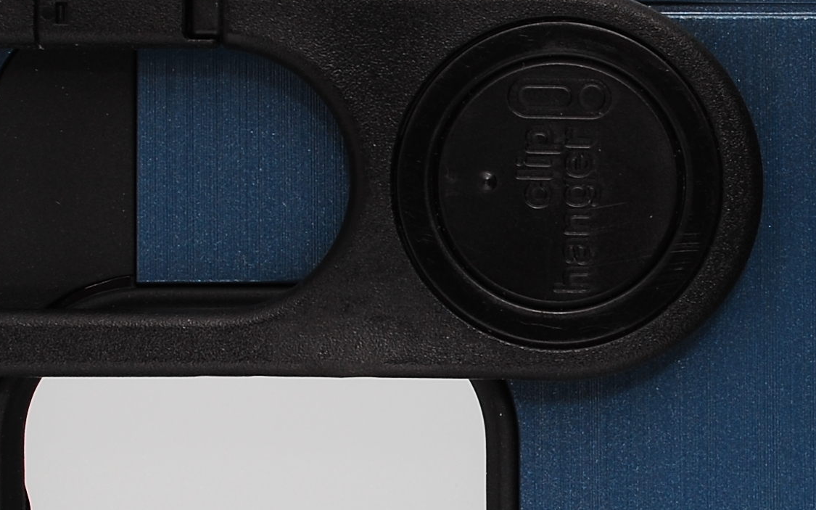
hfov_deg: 21.0
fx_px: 2179
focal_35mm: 98
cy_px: 274
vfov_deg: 13.3
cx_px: 606
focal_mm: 24
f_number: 13
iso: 200
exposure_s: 1/160
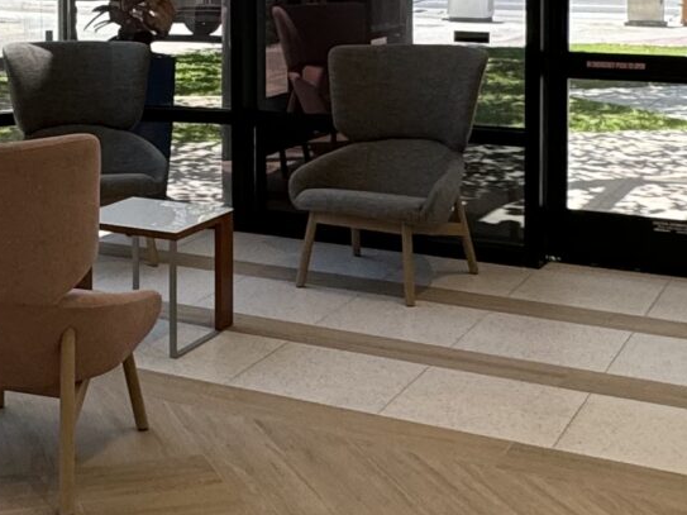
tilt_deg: -3.3
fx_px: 1310
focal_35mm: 66
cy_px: -1
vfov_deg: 21.5
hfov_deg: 28.5
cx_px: 104
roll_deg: +0.8
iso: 125
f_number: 2.2
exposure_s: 1/99
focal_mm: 2.22
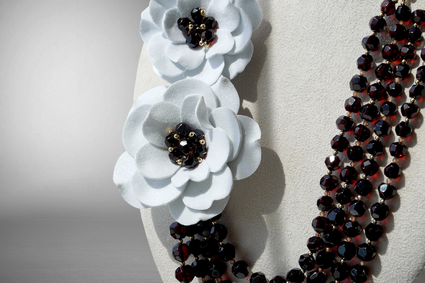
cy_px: 142
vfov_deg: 18.5
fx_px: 868
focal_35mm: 74
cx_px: 212
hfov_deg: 27.5
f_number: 8
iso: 100
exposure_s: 1/160
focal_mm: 49
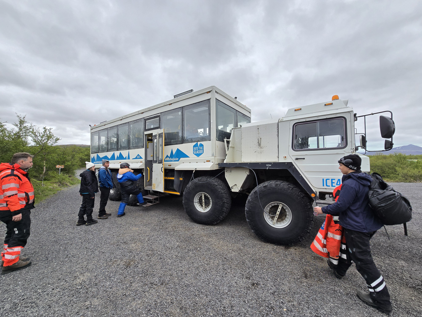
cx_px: 211
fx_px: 158
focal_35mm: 13
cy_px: 158
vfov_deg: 89.9
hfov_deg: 106.2
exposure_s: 1/671
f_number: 2.2
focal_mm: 2.2
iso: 50
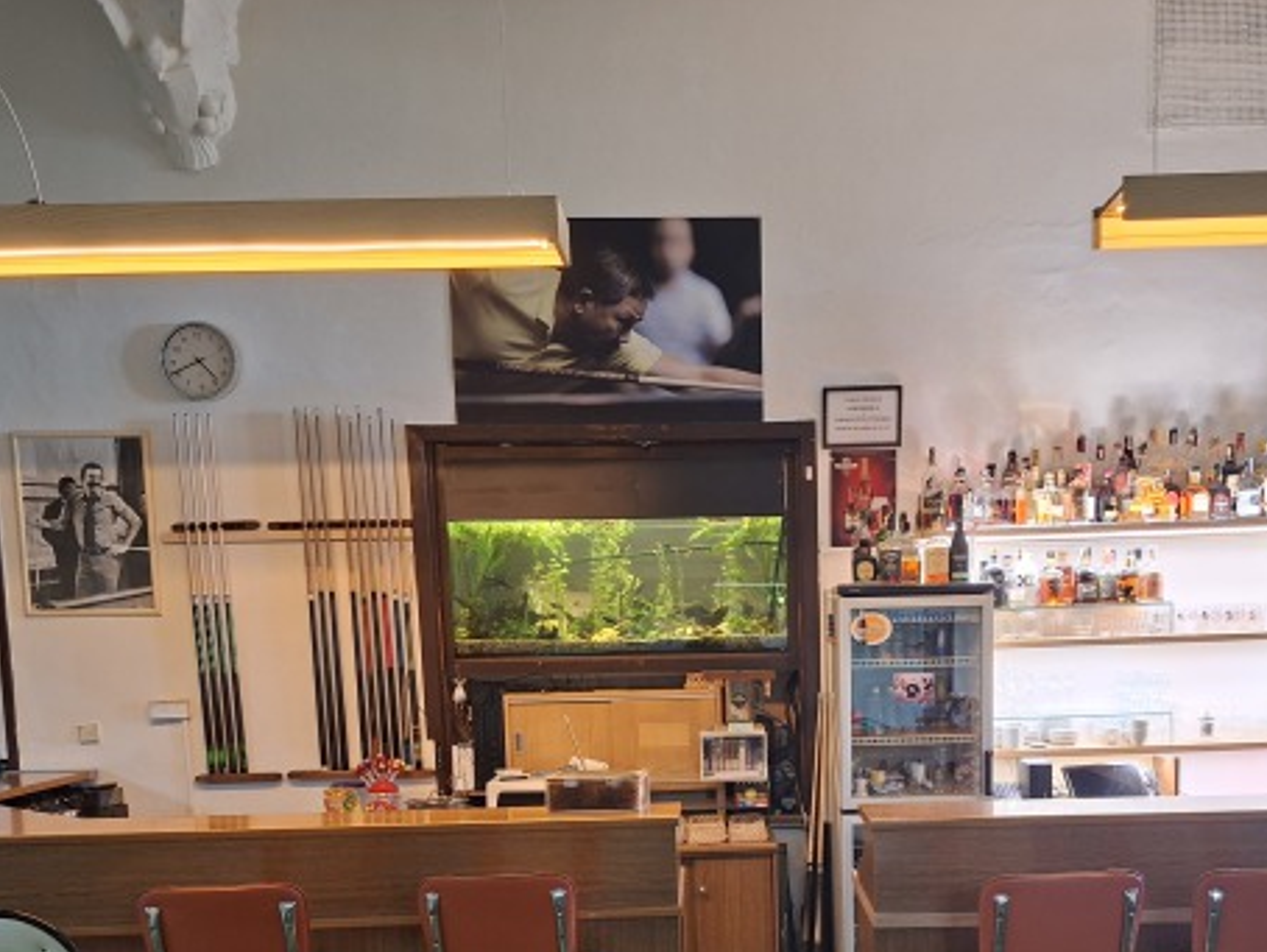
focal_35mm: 38
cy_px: 764
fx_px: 1392
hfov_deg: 48.8
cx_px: 726
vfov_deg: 36.5
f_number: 1.8
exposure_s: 1/33
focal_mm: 5.54
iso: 320
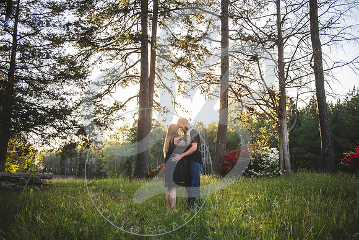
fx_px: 309
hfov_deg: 60.3
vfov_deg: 42.3
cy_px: 120
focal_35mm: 31
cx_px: 180
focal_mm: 31
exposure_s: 1/320
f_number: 2.8
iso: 100
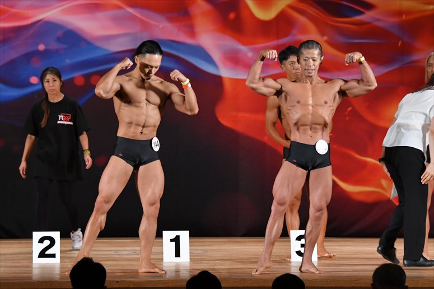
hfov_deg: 9.5
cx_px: 217
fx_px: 2615
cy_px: 144
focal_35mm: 217
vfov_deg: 6.3
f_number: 5.6
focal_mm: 145
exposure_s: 1/400
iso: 3200
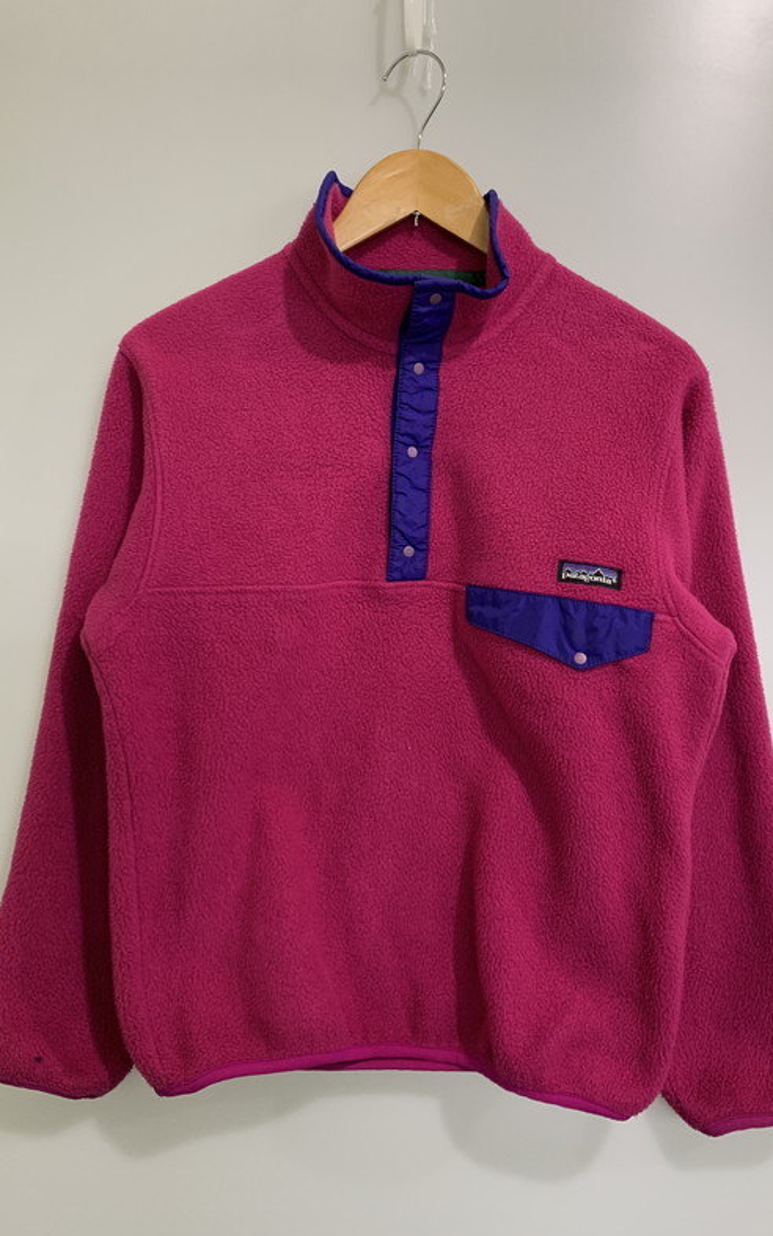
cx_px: 408
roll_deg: +1.2
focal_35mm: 28
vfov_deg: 66.5
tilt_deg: -19.7
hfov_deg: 44.5
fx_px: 944
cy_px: 611
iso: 250
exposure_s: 1/60
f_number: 1.8
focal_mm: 4.25
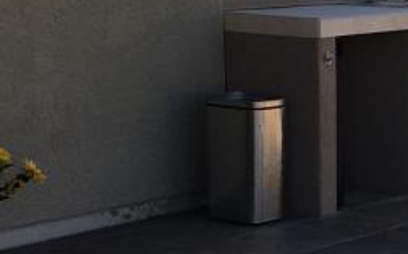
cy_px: 86
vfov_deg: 10.4
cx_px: 635
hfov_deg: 15.3
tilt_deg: -7.7
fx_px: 1389
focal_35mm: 125
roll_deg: -0.2
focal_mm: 4.15
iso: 25
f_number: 2.2
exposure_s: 1/746
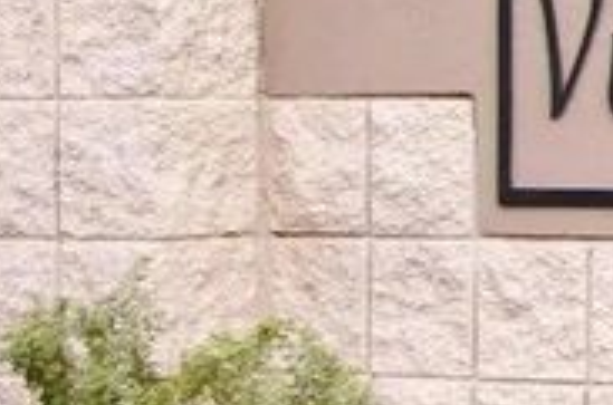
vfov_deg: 8.1
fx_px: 2853
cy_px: 104
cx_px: 1367
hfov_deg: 10.8
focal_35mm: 168
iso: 200
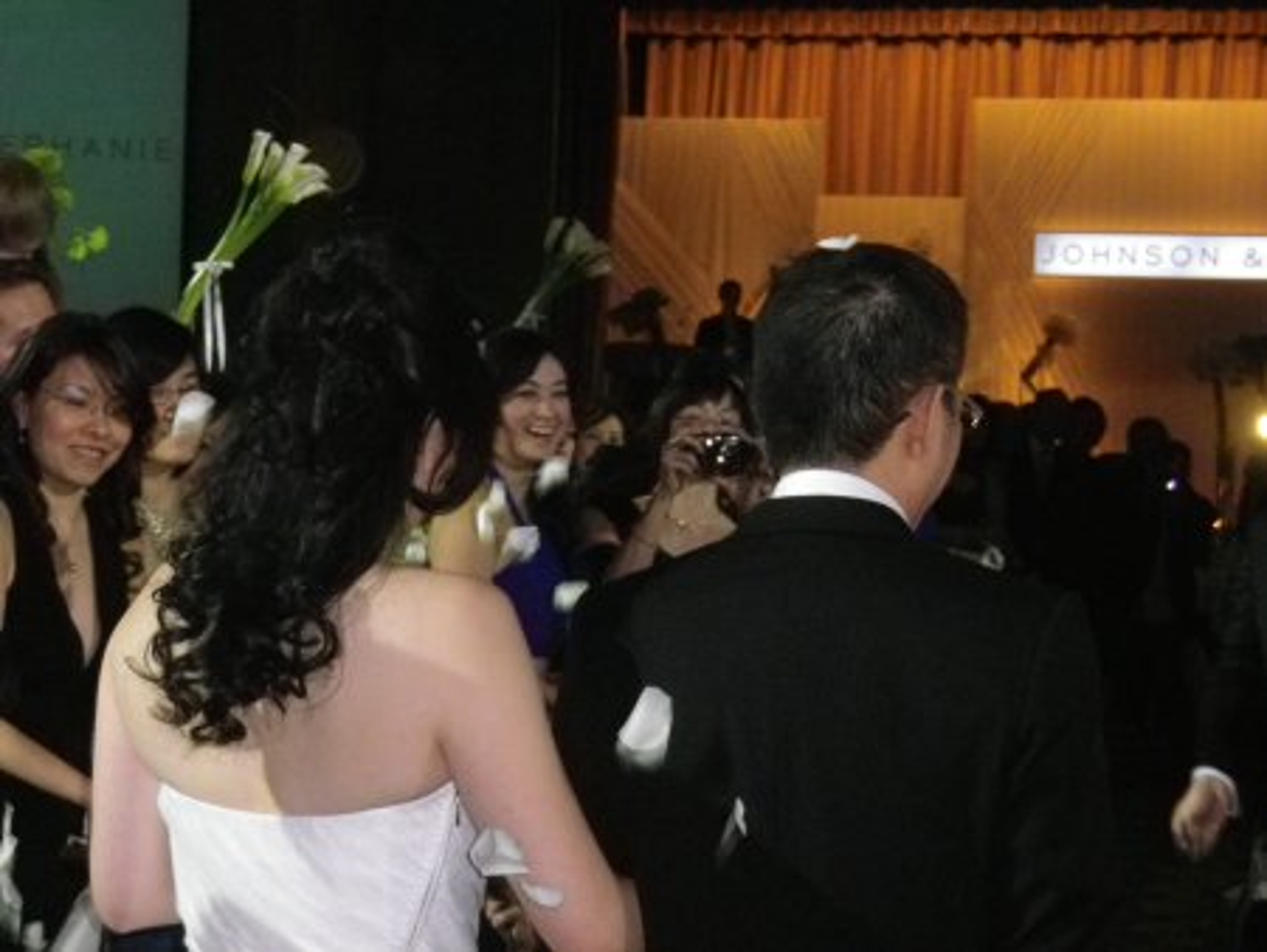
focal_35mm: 85
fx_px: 3113
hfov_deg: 23.0
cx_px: 634
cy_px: 476
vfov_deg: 17.4
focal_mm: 14.9
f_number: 5.2
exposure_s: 1/80
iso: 800
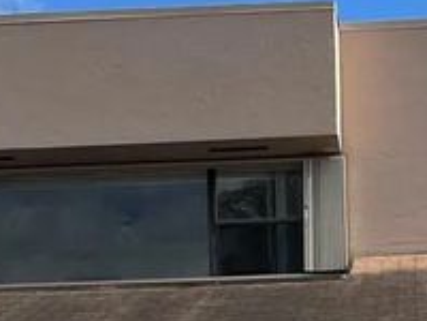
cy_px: 537
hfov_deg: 14.8
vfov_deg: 10.6
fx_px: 1641
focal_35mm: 133
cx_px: 327
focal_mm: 5.1
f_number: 1.6
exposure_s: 1/3215
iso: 50
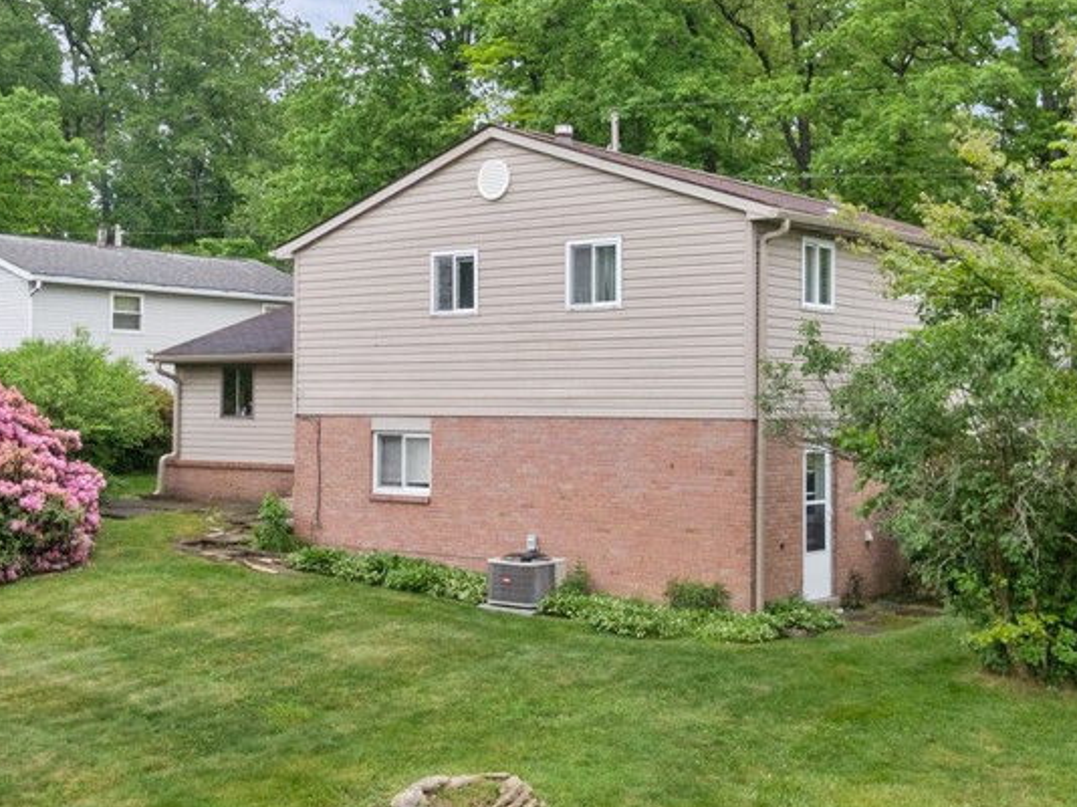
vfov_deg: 31.3
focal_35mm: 46
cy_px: 298
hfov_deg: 41.3
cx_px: 549
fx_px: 1431
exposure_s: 1/1000
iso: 100
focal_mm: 4.39
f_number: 2.8
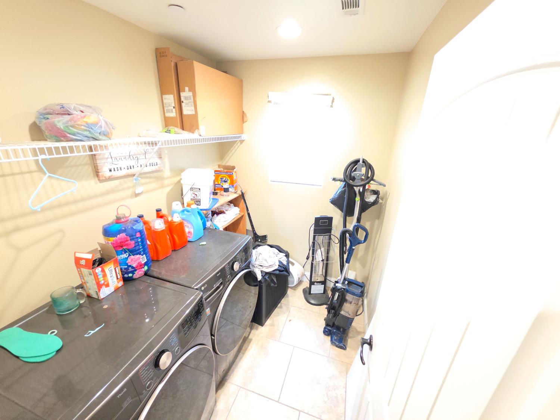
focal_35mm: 13
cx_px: 280
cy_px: 210
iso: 1250
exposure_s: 1/60
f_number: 1.9
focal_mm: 2.2
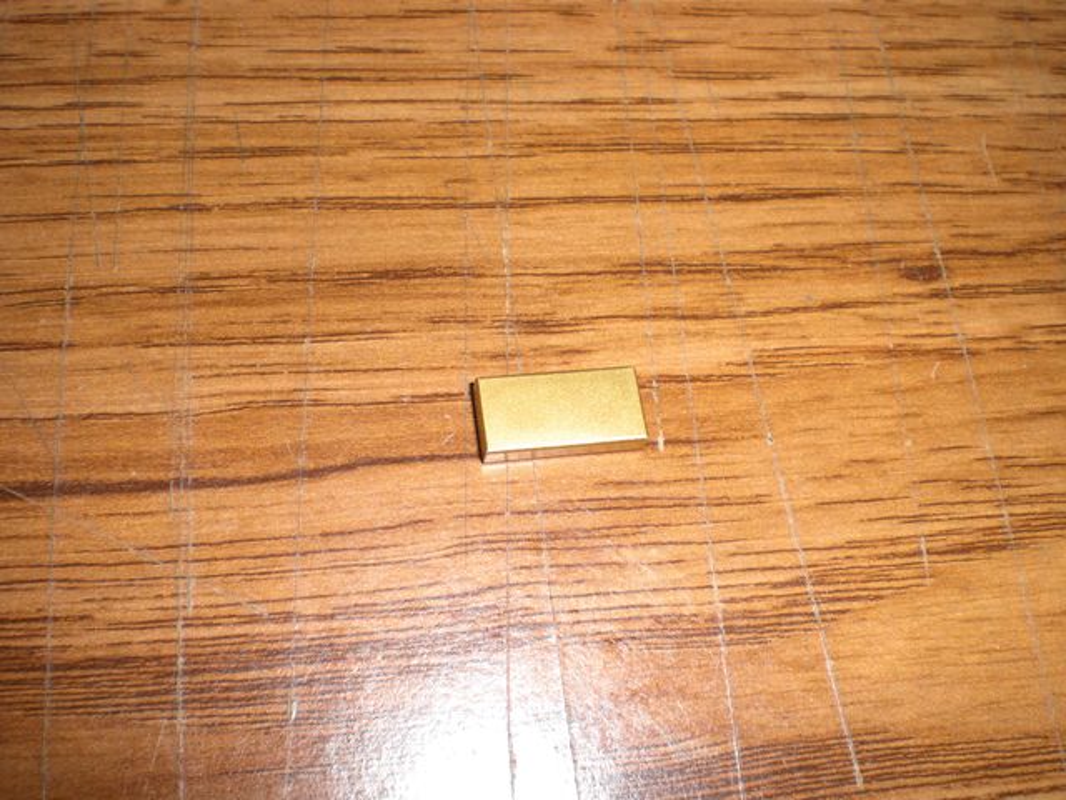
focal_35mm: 38
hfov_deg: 49.0
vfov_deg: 37.7
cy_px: 400
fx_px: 1170
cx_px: 533
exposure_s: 1/60
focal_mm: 6.3
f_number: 4.4
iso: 50
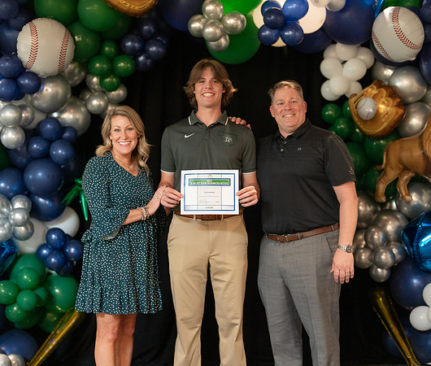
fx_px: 764
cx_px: 217
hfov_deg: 31.5
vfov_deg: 26.9
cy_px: 183
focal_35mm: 58
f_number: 1.2
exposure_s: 1/320
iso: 1600
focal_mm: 50
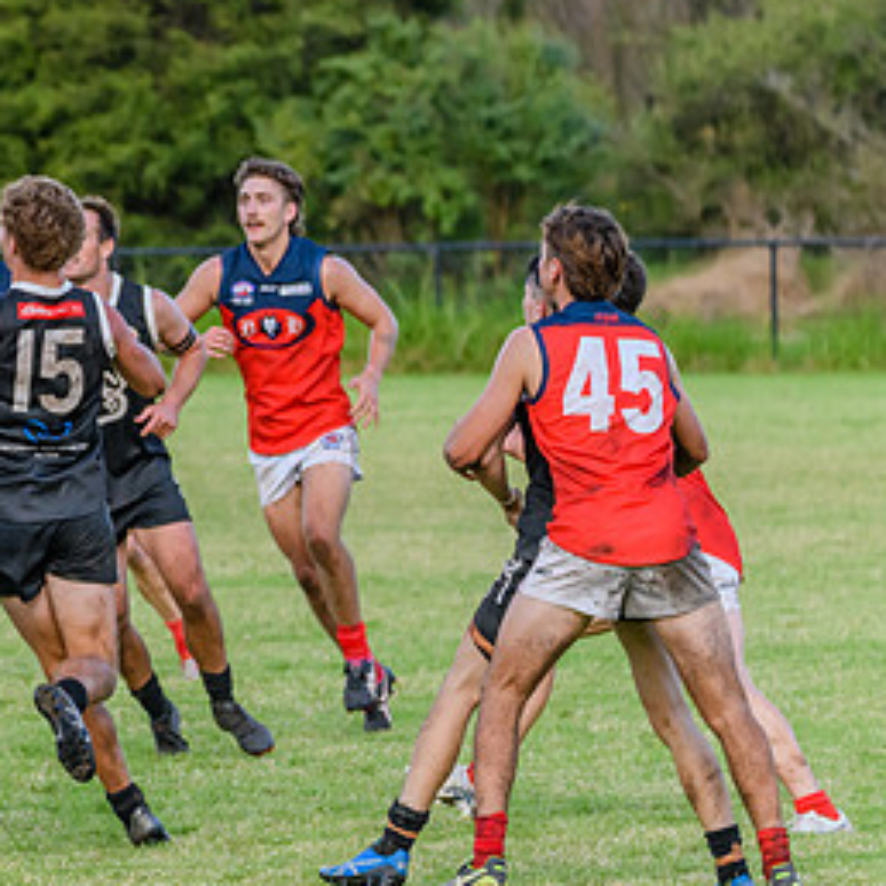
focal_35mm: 465
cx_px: -124
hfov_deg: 3.8
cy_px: 334
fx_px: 13465
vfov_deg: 3.8
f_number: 5.3
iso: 2000
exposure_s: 1/2000
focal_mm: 200
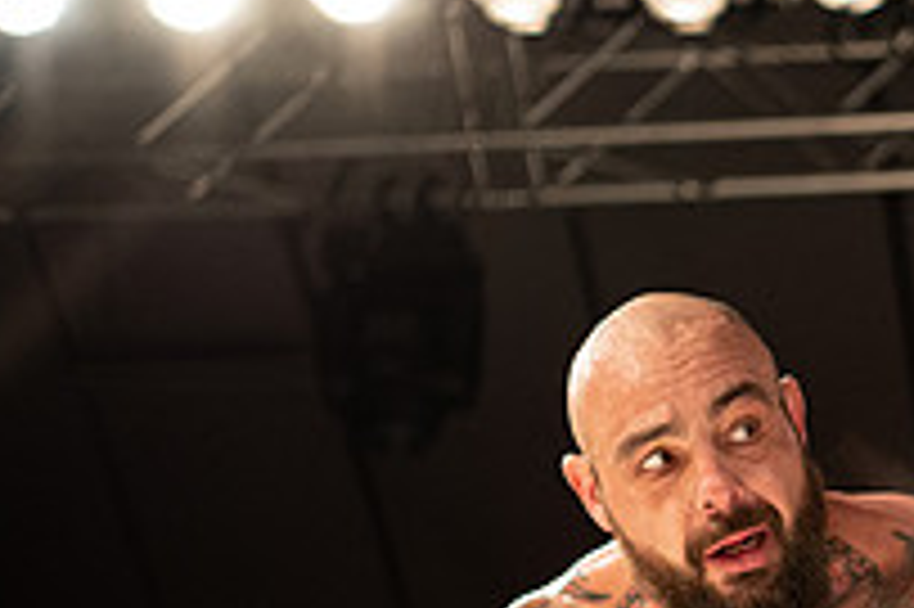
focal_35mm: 160
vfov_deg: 8.5
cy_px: 511
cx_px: 1220
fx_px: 4059
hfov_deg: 12.4
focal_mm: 56
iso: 1000
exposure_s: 1/1000
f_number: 2.8
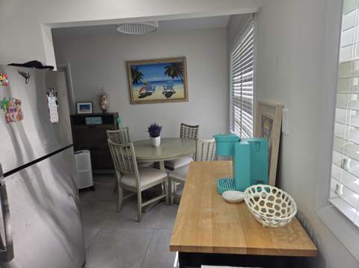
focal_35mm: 23
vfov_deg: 58.8
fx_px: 238
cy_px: 134
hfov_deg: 74.0
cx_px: 180
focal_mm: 5.4
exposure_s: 1/120
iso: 32
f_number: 1.8
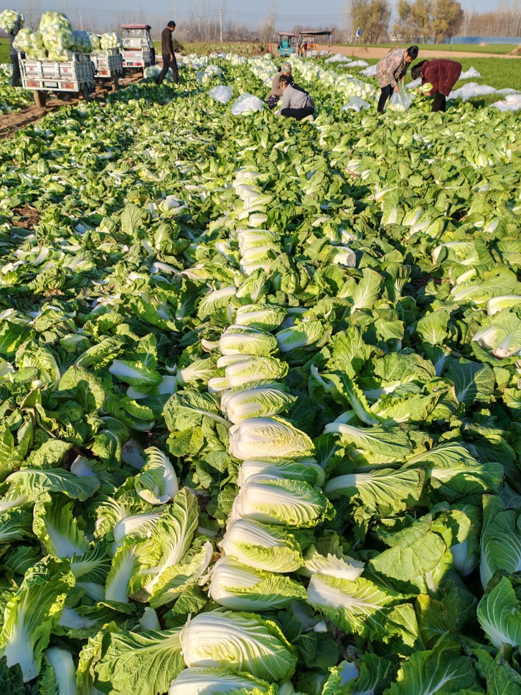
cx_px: 260
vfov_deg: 65.3
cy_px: 348
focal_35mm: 27
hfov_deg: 51.3
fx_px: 542
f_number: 1.95
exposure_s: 1/2600
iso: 50
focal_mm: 5.52
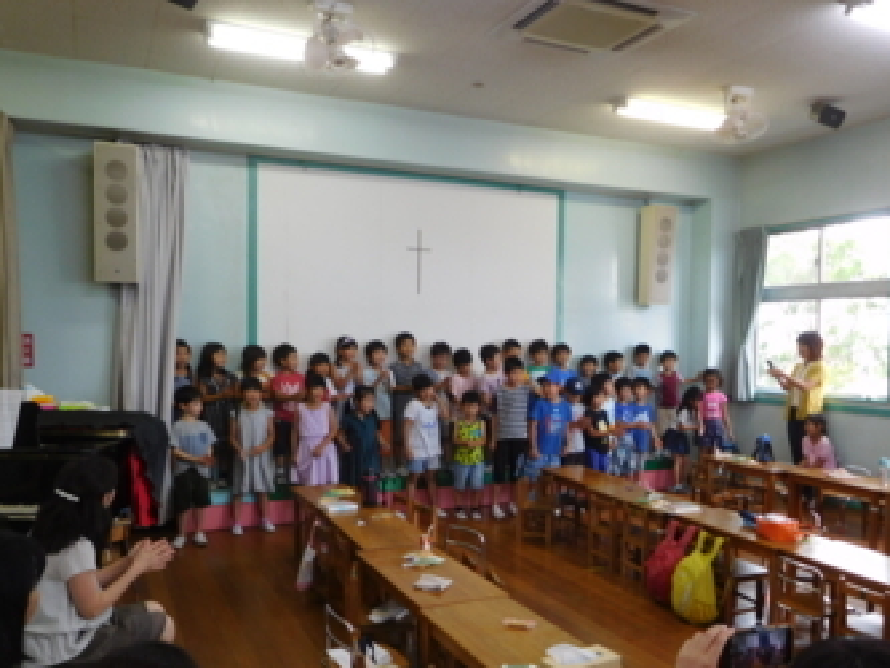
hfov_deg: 59.7
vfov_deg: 46.7
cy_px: 379
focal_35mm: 30
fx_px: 772
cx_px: 502
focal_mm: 4.5
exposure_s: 1/2000
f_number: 3.4
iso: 140
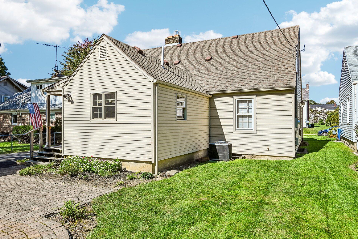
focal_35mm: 25
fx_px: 244
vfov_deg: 52.1
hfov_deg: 72.5
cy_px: 122
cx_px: 175
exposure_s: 1/3000
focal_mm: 22.5
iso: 400
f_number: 4.8
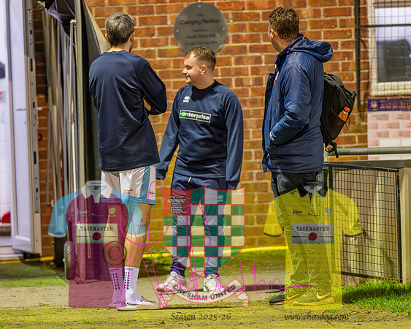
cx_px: 171
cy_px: 180
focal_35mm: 386
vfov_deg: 4.0
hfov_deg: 5.0
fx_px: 4690
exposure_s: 1/400
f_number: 2.8
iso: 8000
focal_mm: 300
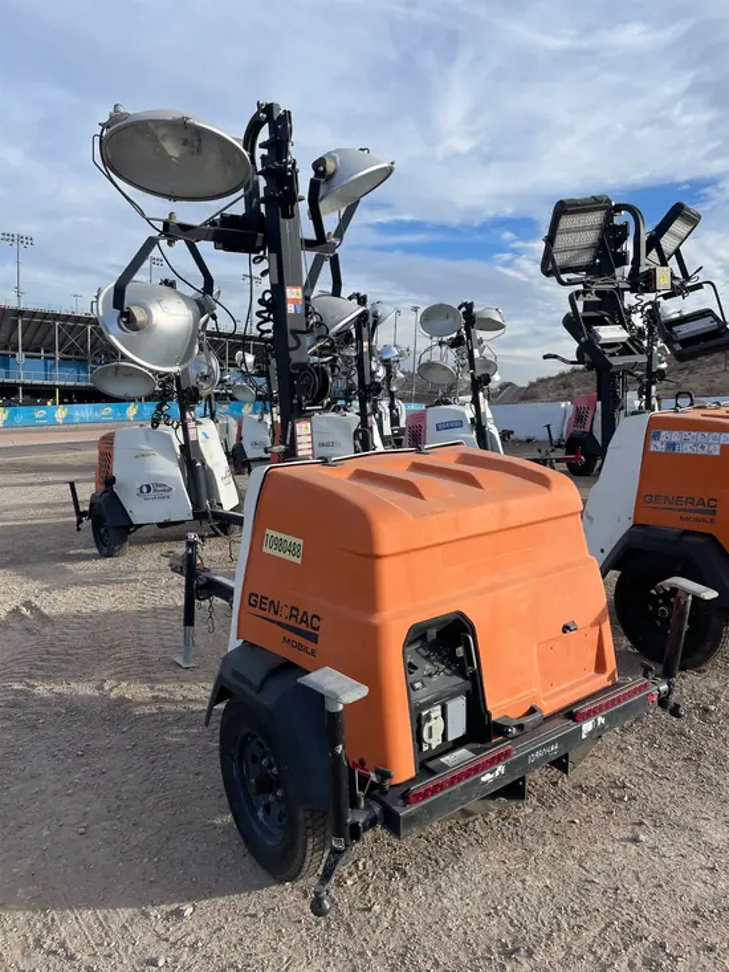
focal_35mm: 26
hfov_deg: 53.1
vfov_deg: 67.3
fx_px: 730
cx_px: 364
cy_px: 486
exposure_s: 1/2681
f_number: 1.6
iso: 32
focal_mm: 4.2
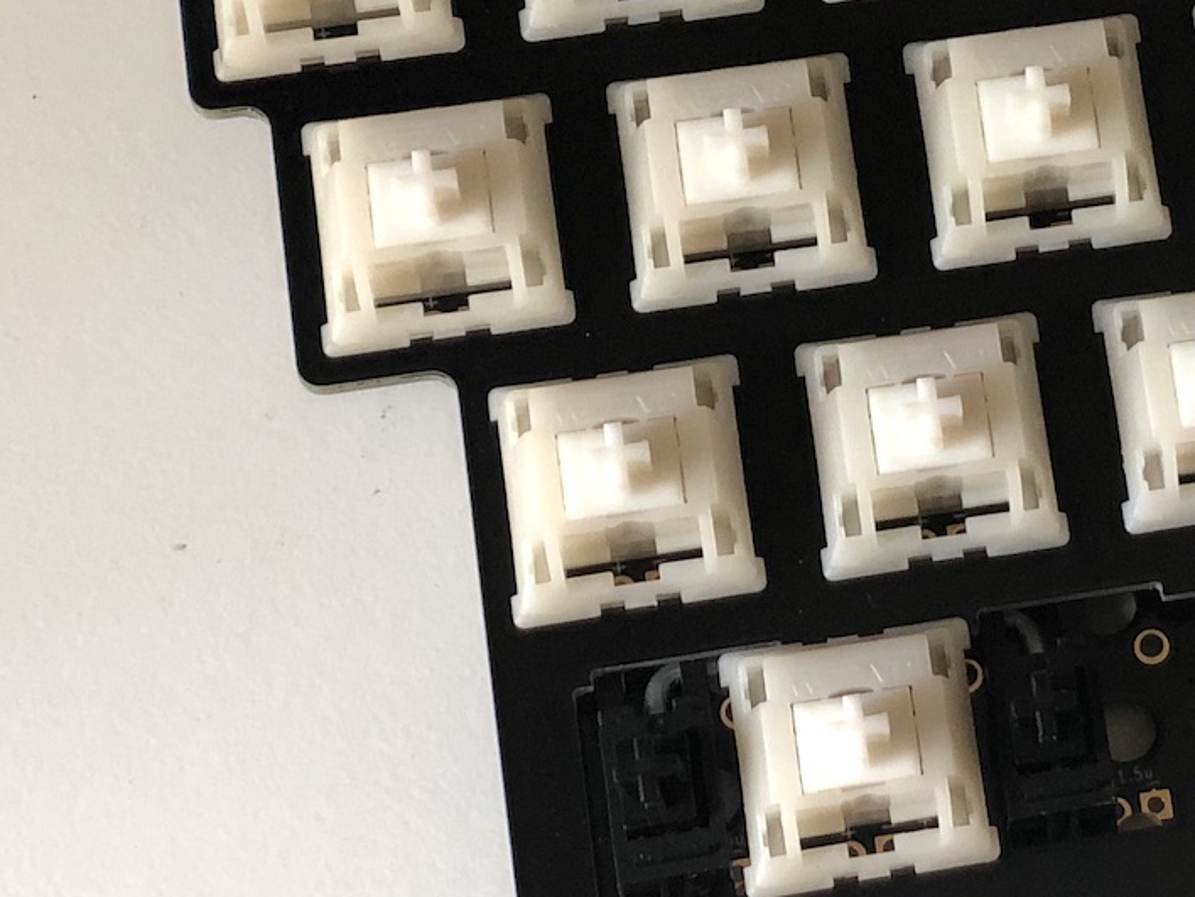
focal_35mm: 148
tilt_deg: -67.8
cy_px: -3
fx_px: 5109
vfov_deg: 9.9
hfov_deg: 12.8
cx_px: 1679
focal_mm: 6
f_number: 2.4
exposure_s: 1/60
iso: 64
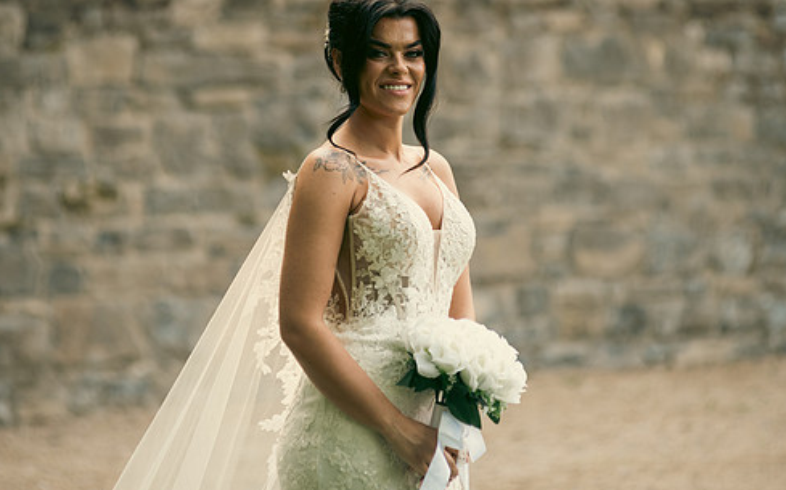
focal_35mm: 242
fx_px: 5181
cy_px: 195
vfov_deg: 5.4
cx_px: 395
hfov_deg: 8.7
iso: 160
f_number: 3.5
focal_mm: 200
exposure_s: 1/250
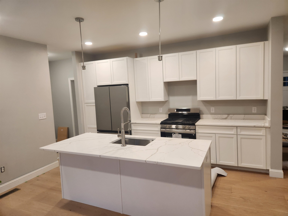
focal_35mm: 23
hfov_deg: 73.9
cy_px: 108
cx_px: 144
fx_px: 191
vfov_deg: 58.9
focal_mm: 5.4
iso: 200
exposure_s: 1/120
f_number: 1.8
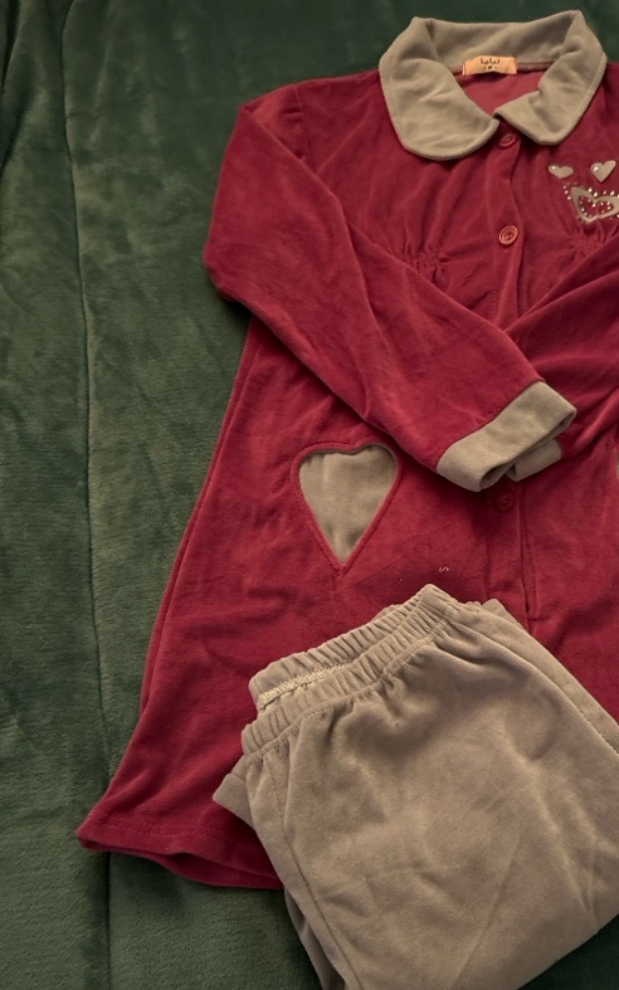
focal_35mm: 35
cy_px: 613
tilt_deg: -64.8
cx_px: 471
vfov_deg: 54.8
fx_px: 945
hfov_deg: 35.4
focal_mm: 5.7
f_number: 1.5
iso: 800
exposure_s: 1/30
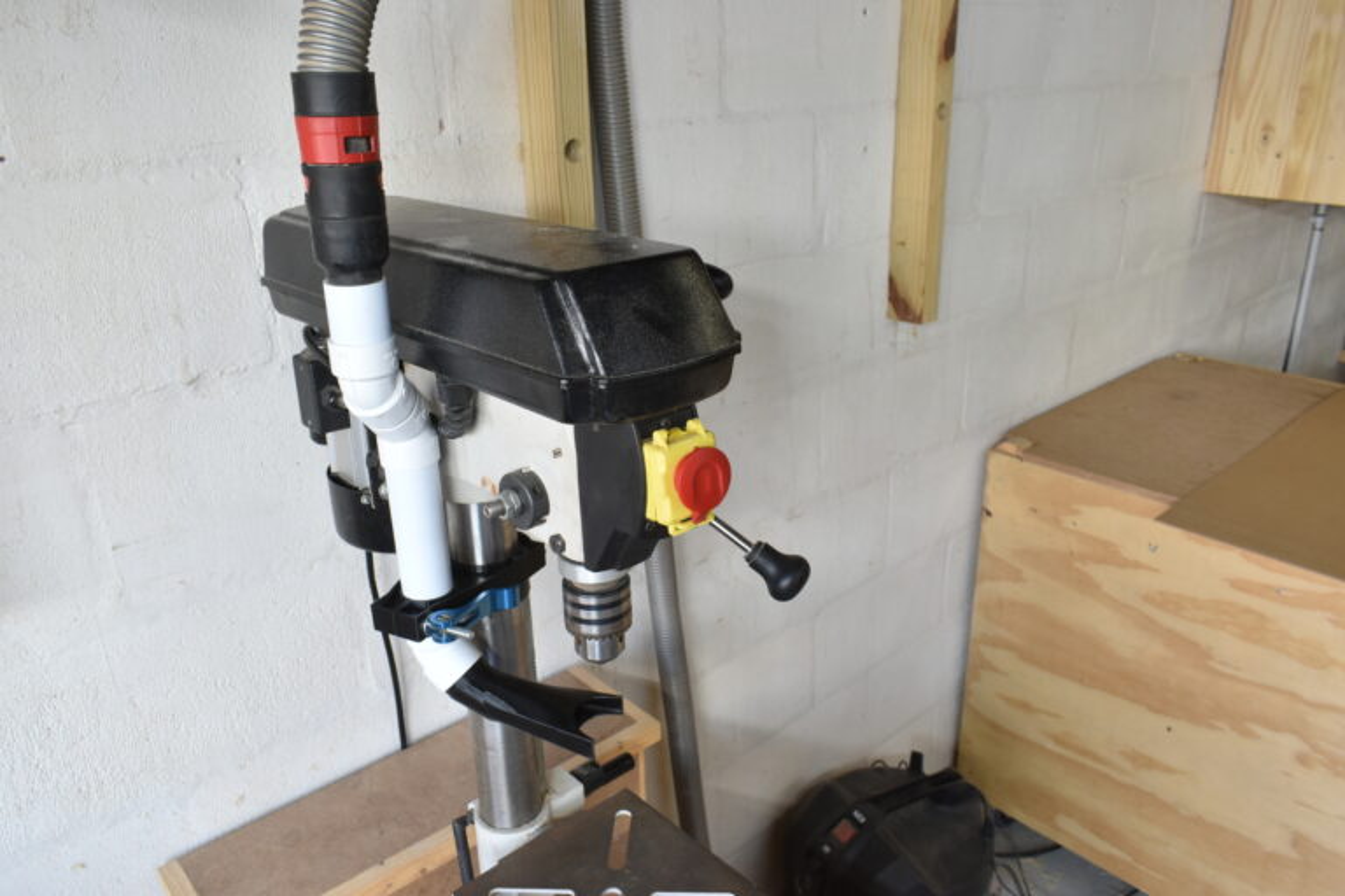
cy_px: 448
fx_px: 1009
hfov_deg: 67.4
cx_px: 672
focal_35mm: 27
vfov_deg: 47.9
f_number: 7.1
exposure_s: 1/50
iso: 400
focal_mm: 18
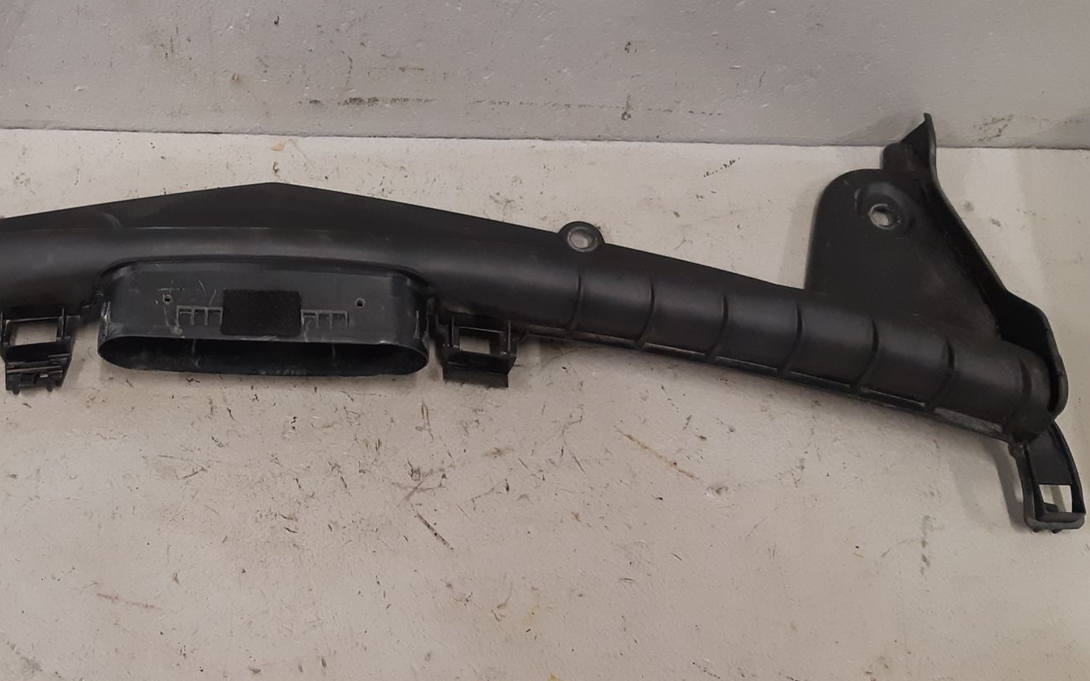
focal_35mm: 42
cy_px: 278
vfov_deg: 30.5
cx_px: 268
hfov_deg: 45.5
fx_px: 1248
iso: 160
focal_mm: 3.93
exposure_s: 1/50
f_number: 1.7
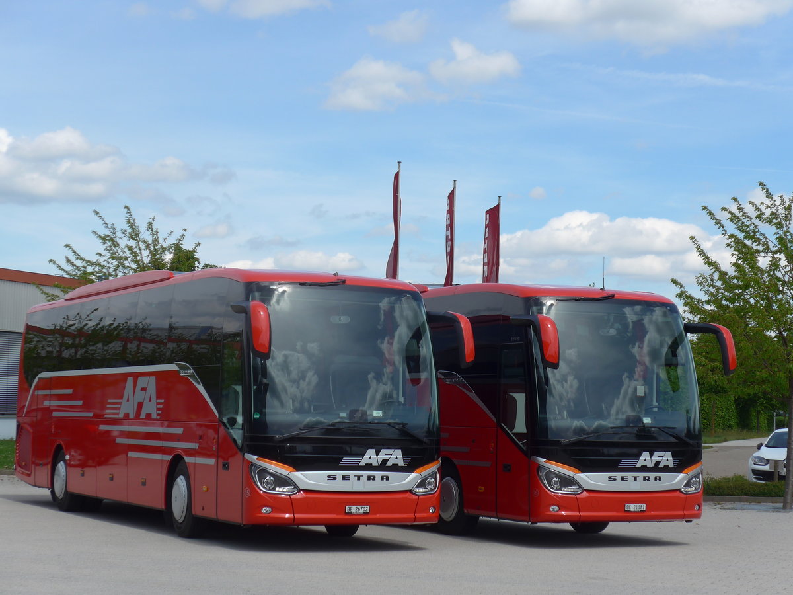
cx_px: 396
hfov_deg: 26.3
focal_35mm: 74
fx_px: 1695
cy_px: 298
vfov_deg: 19.9
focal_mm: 15
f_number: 4.2
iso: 80
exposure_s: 1/800
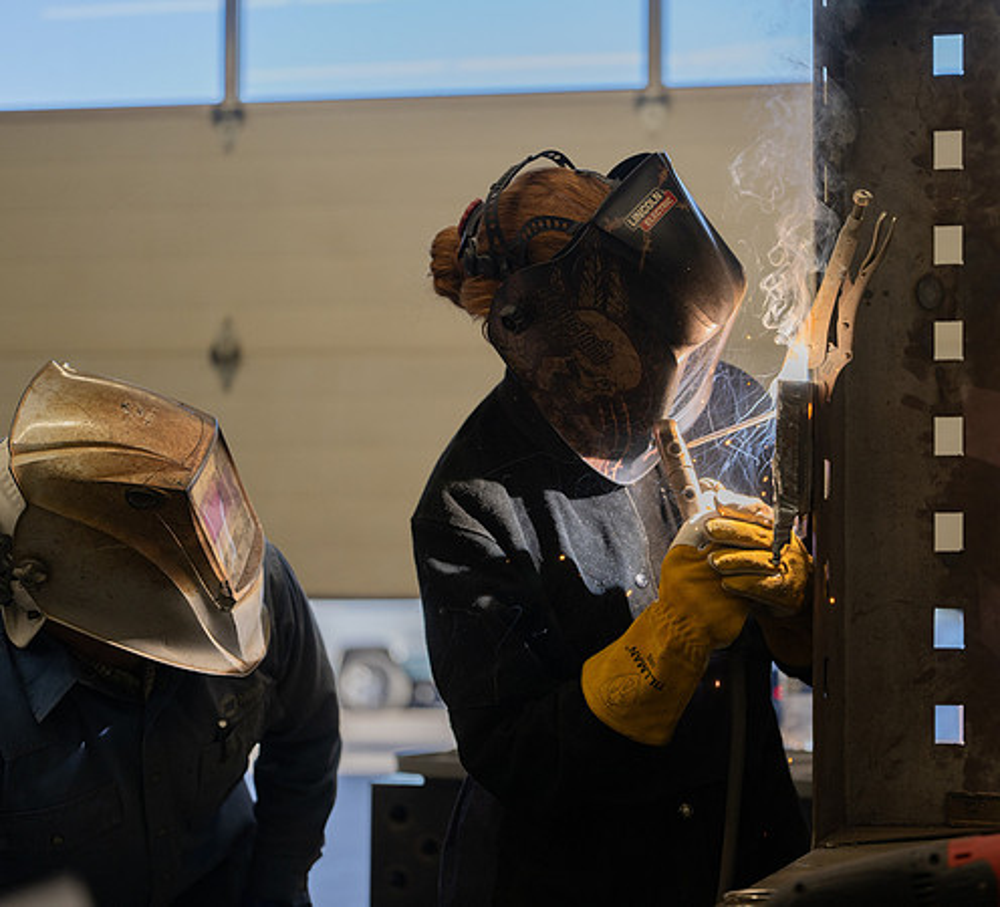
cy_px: 453
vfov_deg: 19.4
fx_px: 2650
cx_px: 681
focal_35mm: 85
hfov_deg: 21.3
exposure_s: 1/500
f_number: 2.8
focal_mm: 70
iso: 320
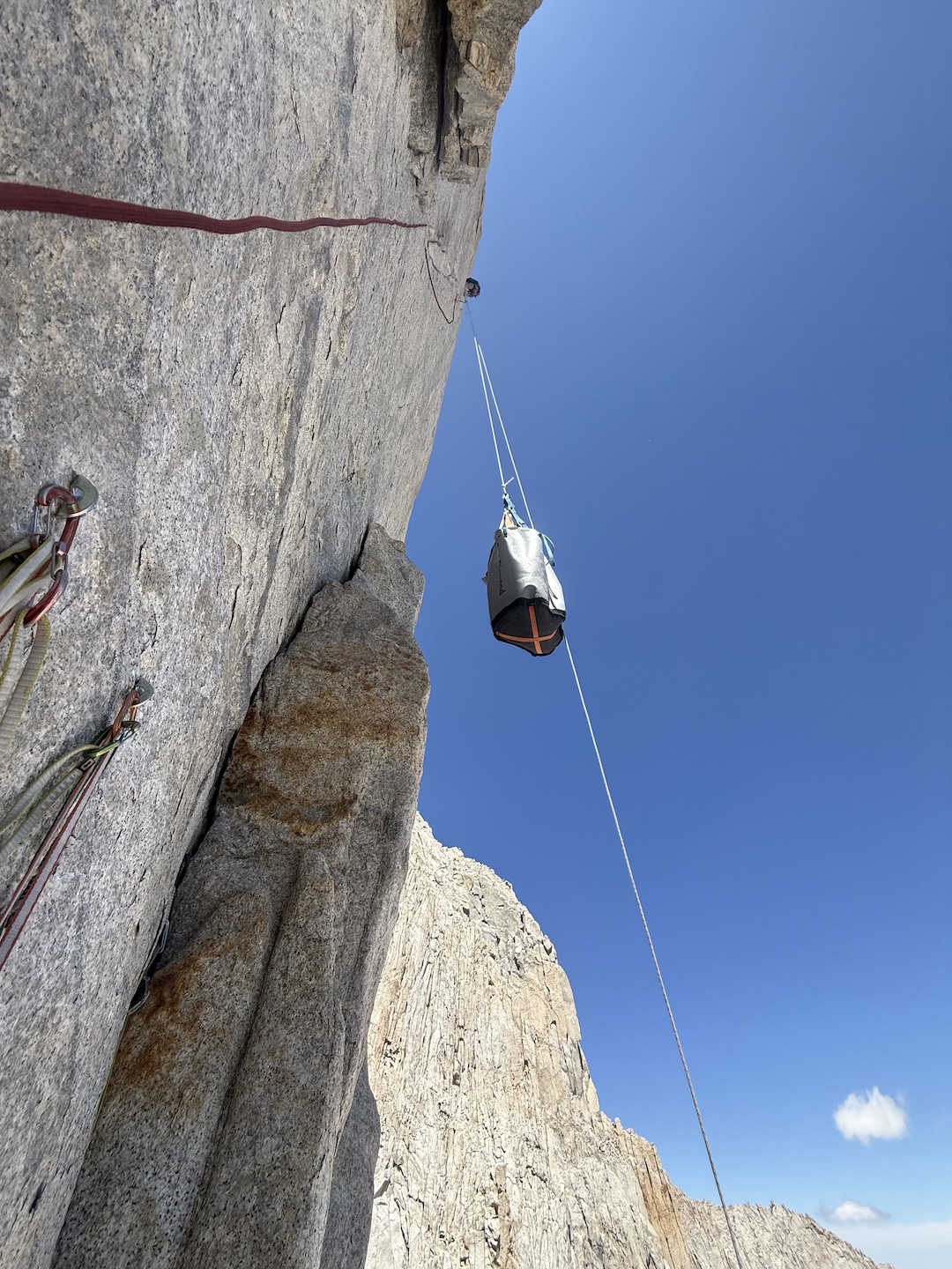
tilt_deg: +51.1
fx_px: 513
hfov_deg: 85.7
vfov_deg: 102.1
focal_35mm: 14
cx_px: 476
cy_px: 634
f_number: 2.2
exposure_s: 1/1001
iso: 50
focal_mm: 2.22
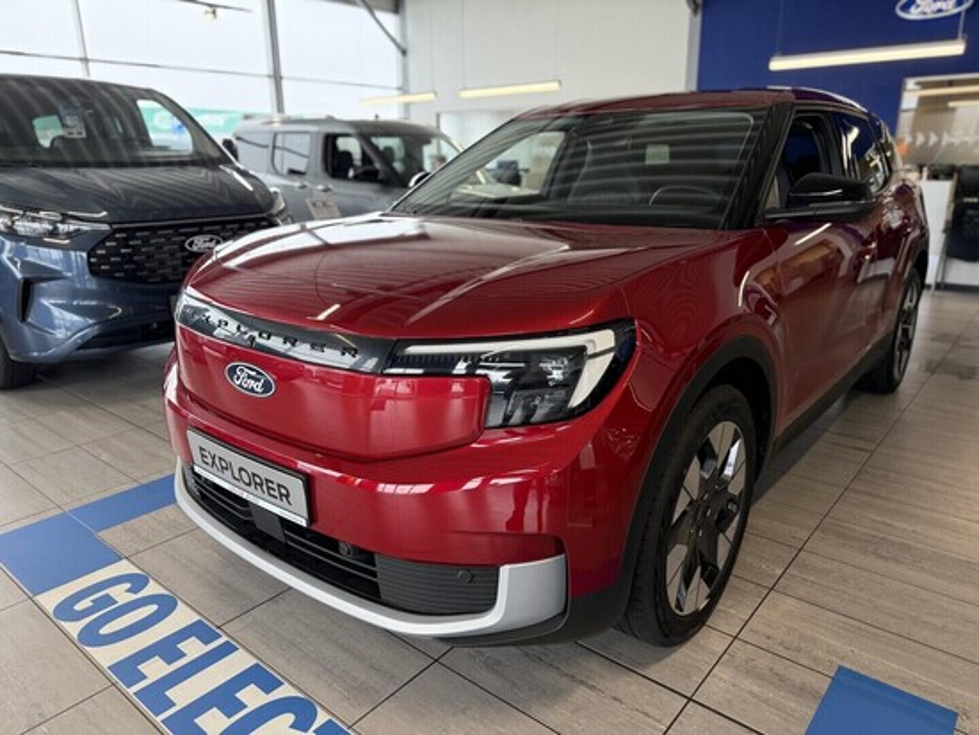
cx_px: 490
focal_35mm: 24
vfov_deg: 56.9
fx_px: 679
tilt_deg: -16.2
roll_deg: +0.4
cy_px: 368
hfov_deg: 71.6
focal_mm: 6.76
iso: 200
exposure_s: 1/234
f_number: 1.78
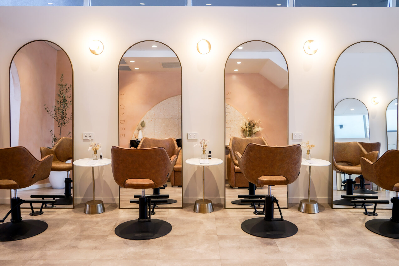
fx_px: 366
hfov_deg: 57.2
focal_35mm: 33
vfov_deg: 40.0
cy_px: 133
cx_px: 200
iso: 100
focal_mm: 33
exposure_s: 1/30
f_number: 4
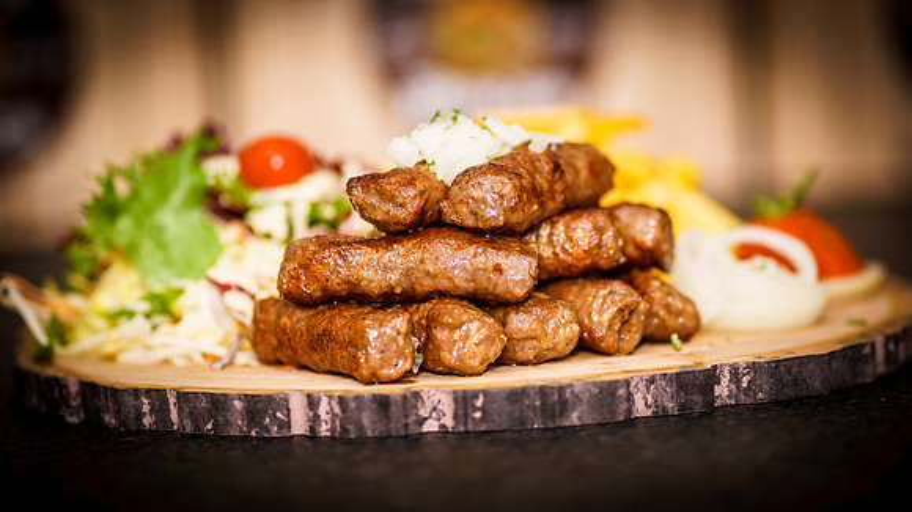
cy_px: 251
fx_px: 3006
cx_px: 482
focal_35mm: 124
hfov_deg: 17.3
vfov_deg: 9.7
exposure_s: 1/125
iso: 100
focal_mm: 85
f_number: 1.8
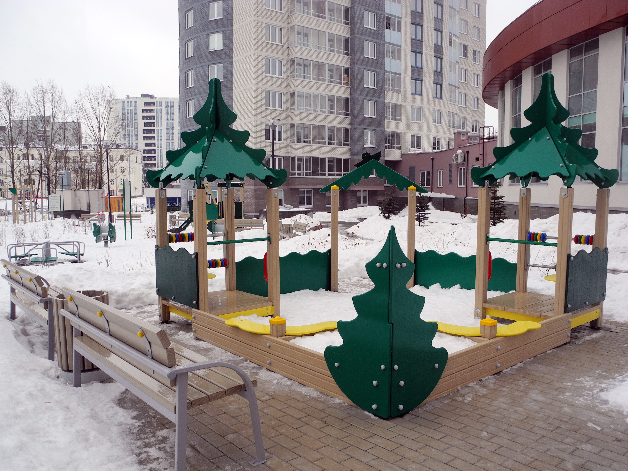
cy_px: 236
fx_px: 508
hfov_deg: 63.4
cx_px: 314
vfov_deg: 49.7
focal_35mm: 28
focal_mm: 6
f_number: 4
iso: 100
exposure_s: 1/84.1
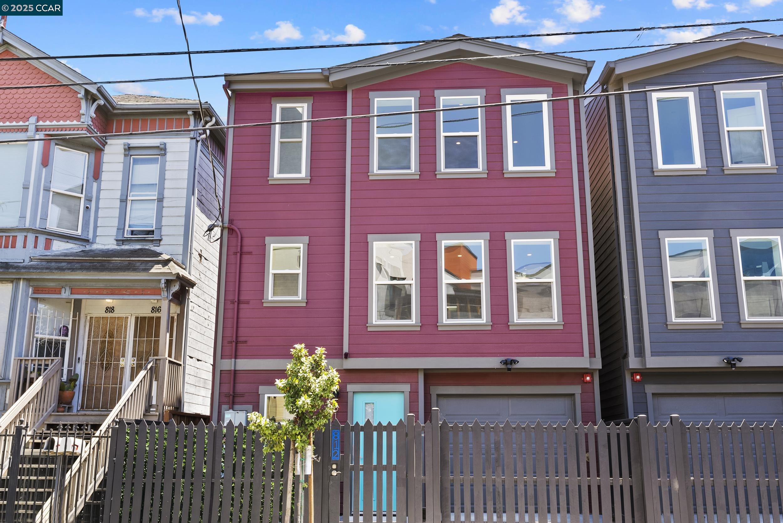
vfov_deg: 39.7
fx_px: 725
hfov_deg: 56.8
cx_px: 392
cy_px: 262
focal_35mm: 33
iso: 250
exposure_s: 1/40
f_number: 9
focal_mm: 33.3
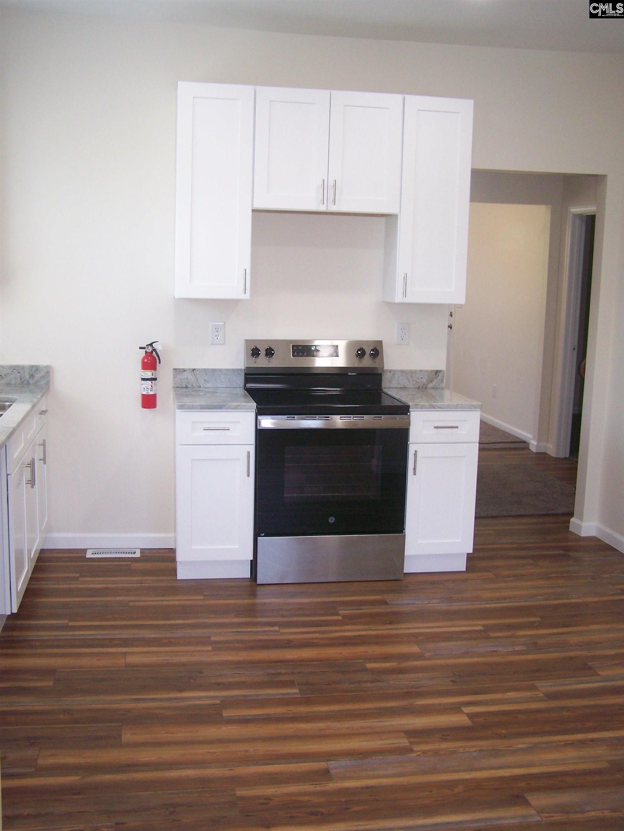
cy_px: 416
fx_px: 912
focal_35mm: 38
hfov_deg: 37.8
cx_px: 312
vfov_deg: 48.9
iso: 160
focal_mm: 6.3
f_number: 2.8
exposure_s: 1/60
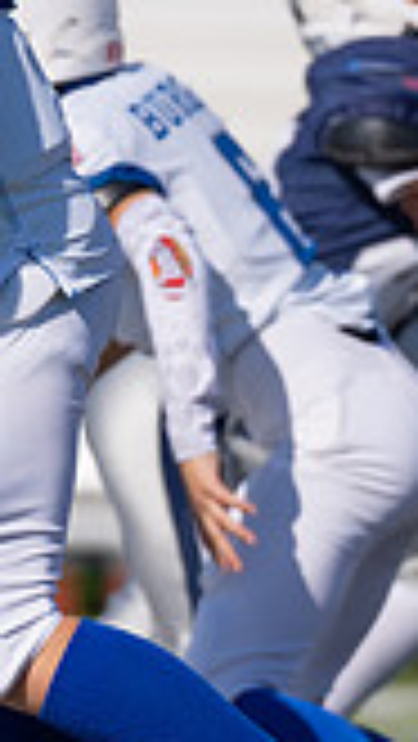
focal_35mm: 876
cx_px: -140
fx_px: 17235
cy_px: 301
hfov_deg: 1.4
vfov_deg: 2.5
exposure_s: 1/2000
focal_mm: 200
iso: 100
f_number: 3.5
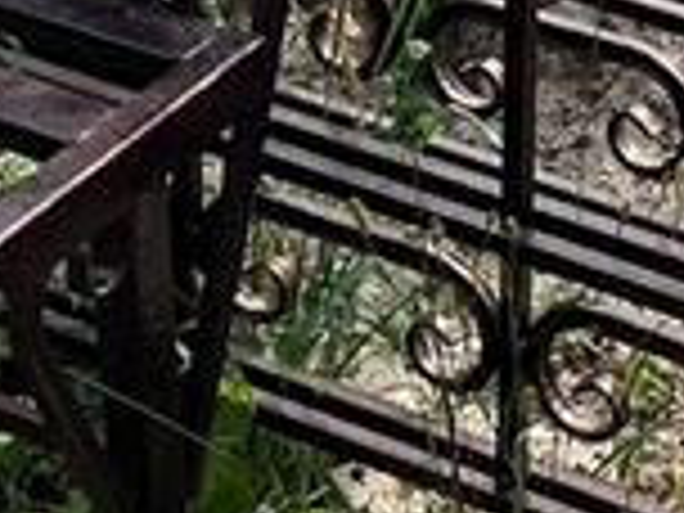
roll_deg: -0.8
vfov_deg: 8.0
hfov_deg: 11.1
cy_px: -626
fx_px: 3458
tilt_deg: -20.4
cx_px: 828
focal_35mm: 175
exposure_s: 1/1751
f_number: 1.5
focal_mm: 5.7
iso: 50
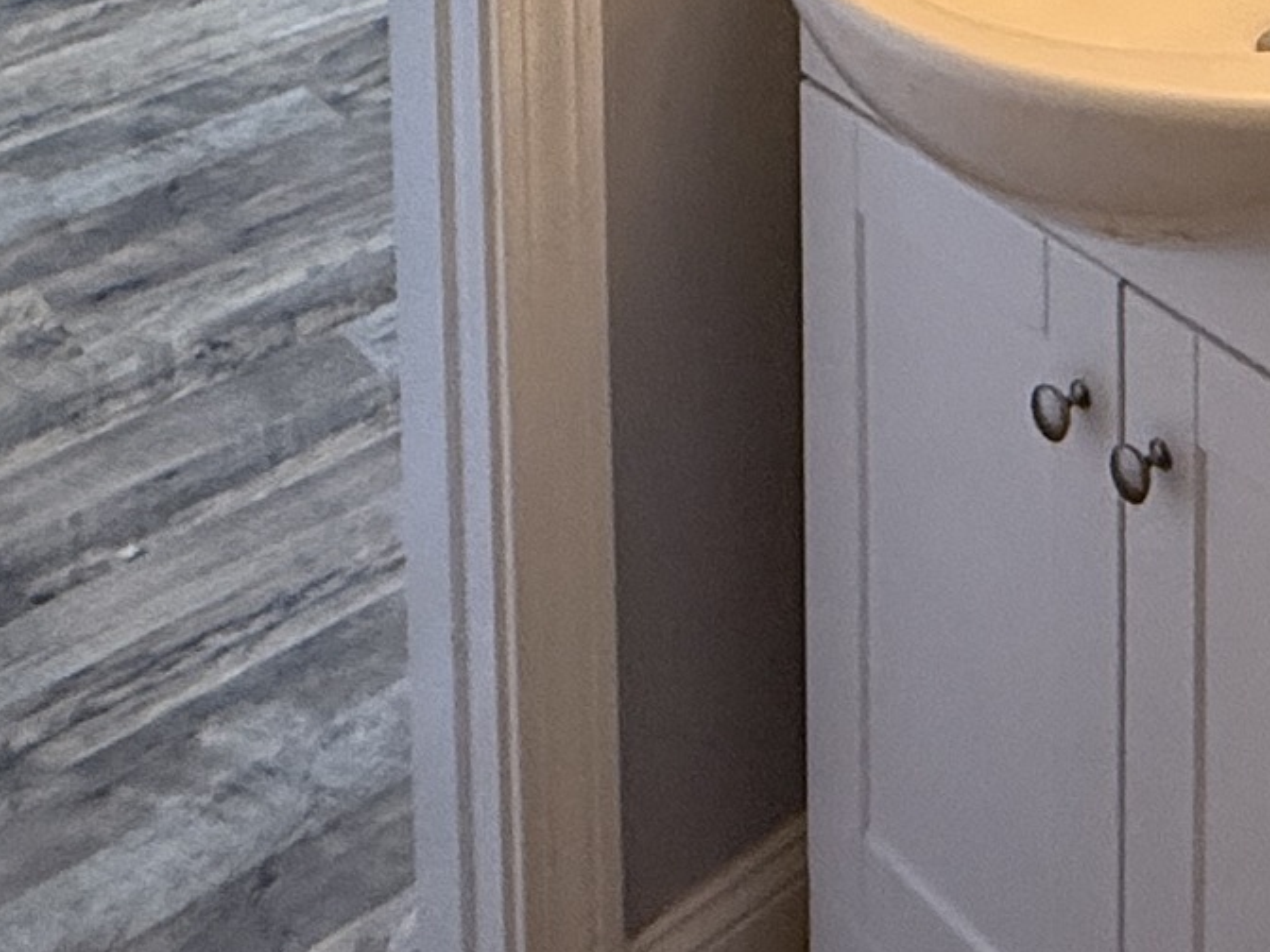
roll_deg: -0.1
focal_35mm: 64
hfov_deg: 27.5
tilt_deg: -4.1
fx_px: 2348
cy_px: -943
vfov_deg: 17.0
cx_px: 1429
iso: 250
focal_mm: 2.22
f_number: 2.2
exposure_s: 1/60
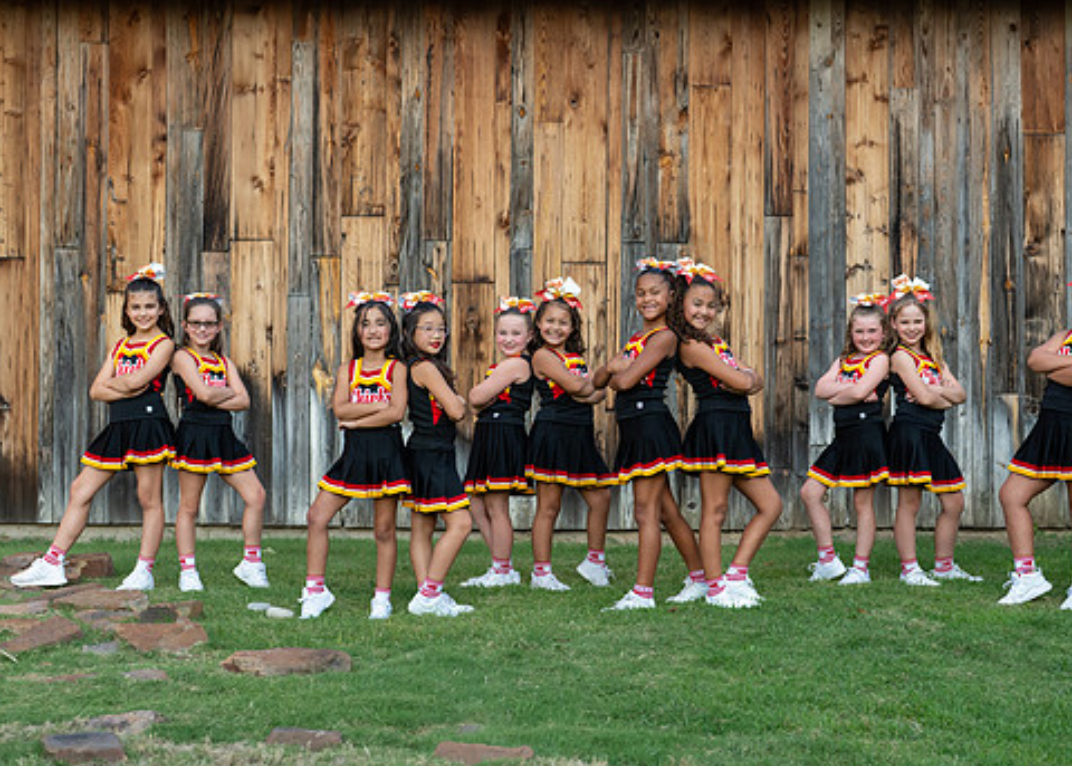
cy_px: 434
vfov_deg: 20.1
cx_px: 626
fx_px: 2162
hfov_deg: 27.8
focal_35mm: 71
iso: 320
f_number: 3.2
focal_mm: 50
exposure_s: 1/800
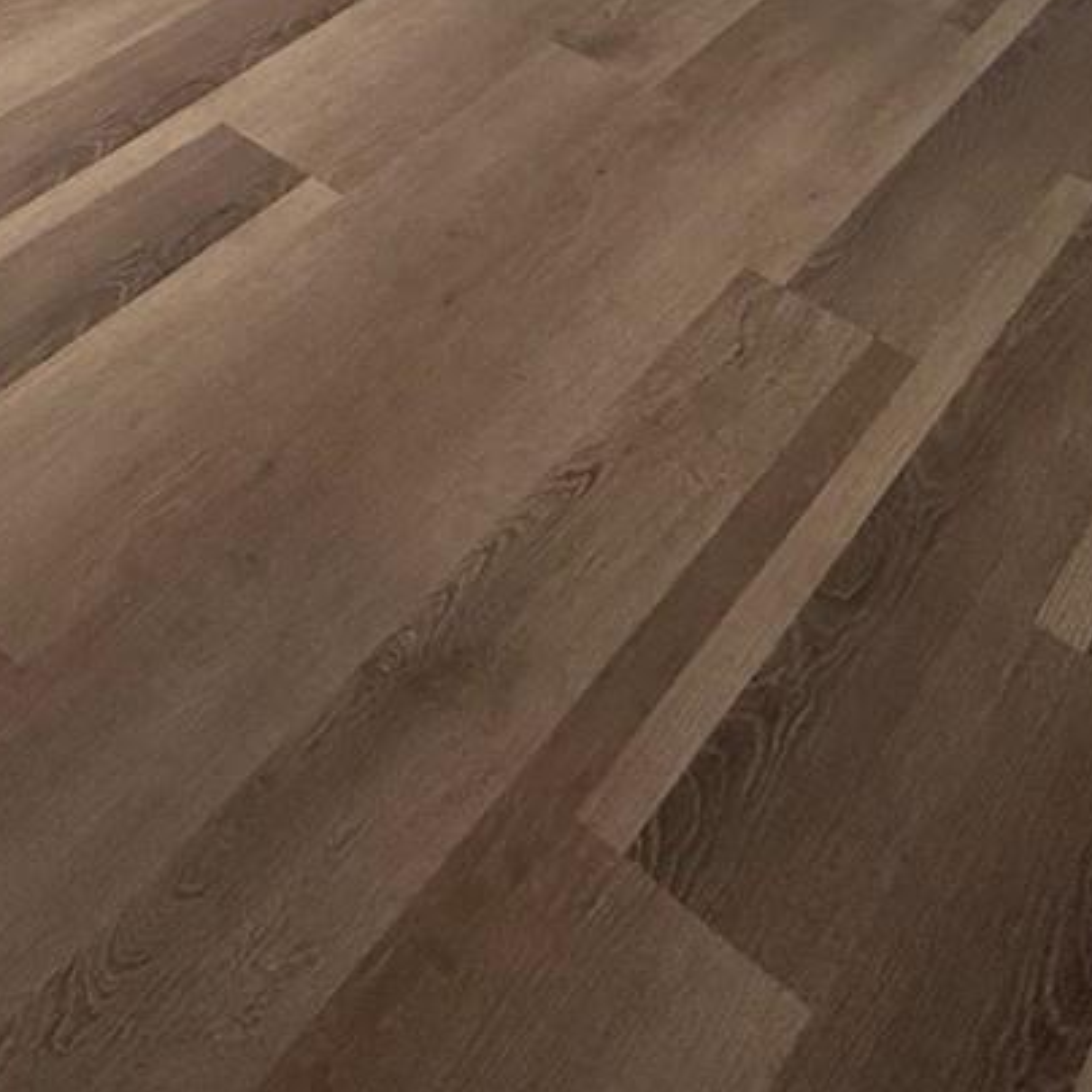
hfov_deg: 31.2
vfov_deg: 27.2
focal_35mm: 49
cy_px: -435
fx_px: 1749
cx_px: -78
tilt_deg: -18.1
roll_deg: -2.3
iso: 160
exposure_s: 1/99
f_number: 2.2
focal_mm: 2.22
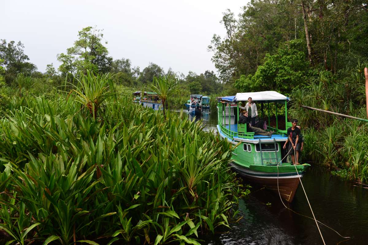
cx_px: 184
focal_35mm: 35
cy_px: 122
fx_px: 358
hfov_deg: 54.4
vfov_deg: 37.9
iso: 100
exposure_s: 1/125
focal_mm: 35
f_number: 5
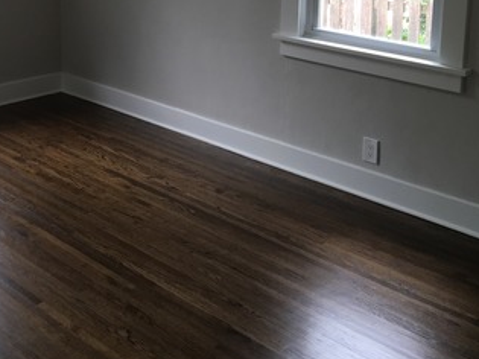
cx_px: 11
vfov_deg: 23.9
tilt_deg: -9.5
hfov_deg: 30.6
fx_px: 816
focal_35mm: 59
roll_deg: +2.0
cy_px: 11
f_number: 2.2
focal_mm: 4.15
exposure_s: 1/120
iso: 50
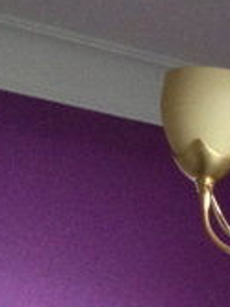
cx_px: 373
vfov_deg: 11.1
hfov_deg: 8.3
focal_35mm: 175
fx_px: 1548
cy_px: 345
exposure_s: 1/20
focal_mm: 4.28
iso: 250
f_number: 2.4
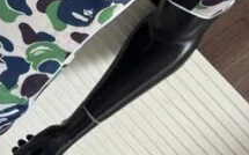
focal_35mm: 60
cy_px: -98
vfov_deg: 18.4
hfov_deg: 33.9
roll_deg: -44.5
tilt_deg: -15.0
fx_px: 407
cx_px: 100
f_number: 1.78
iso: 200
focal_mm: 6.76
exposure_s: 1/98
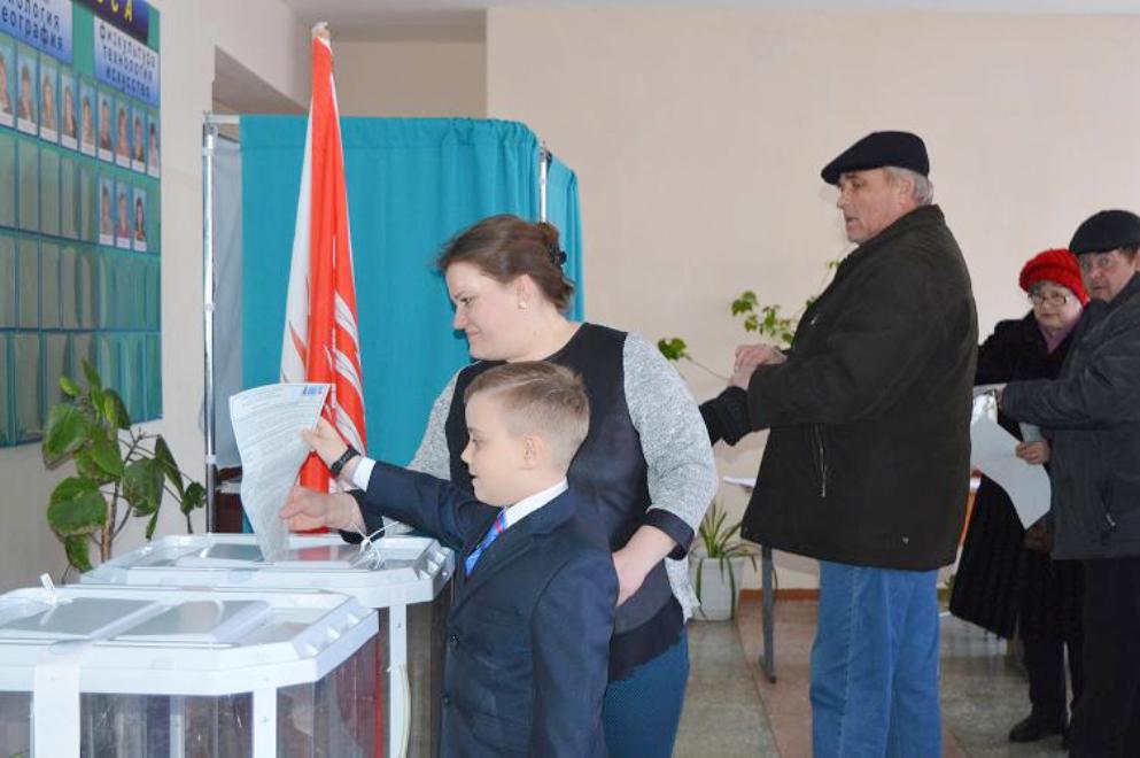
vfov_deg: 25.0
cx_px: 570
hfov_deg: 36.9
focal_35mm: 54
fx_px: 1708
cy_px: 379
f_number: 4.8
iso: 720
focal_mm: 36
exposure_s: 1/60
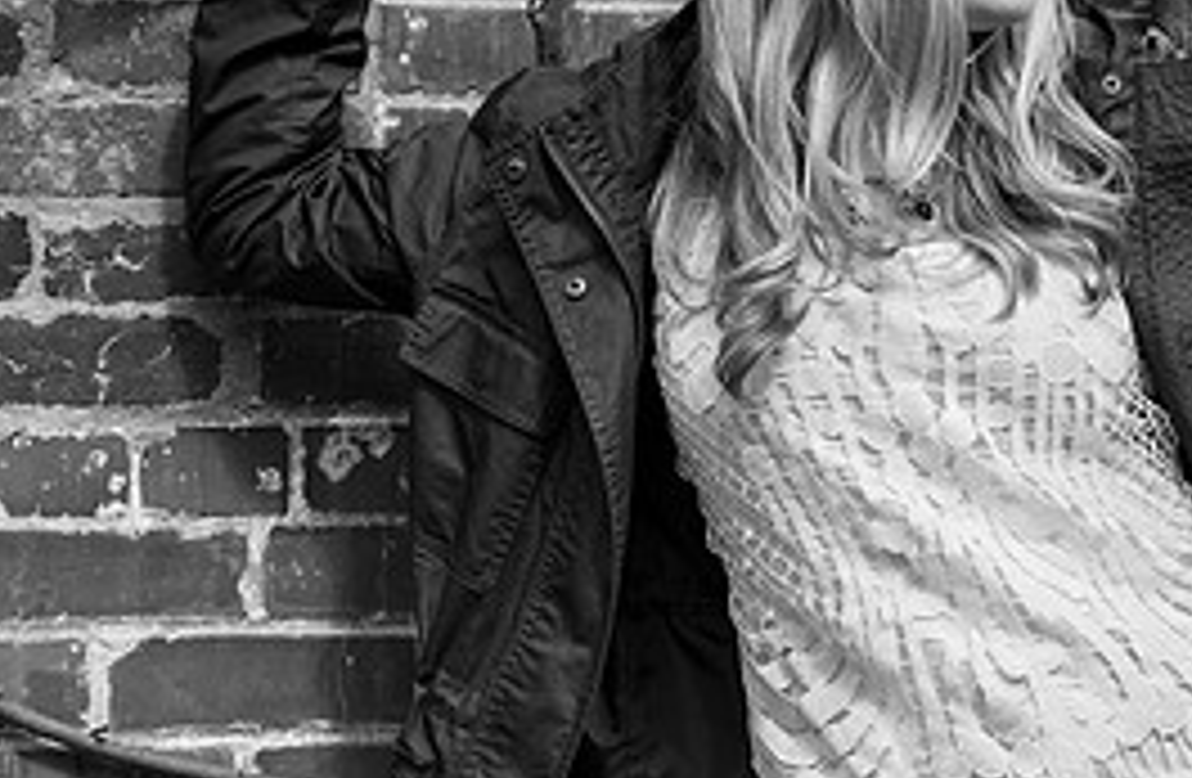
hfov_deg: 8.0
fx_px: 8521
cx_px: 1214
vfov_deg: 5.2
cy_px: 215
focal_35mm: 259
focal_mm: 112
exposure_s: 1/800
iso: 160
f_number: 5
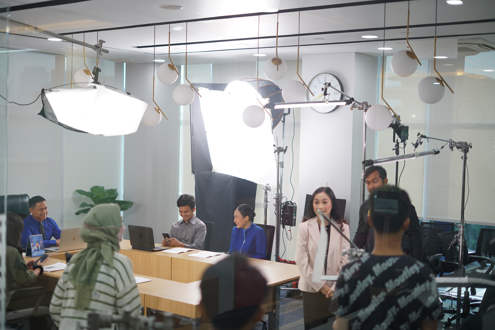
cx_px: 248
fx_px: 688
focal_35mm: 50
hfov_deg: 39.6
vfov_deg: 27.0
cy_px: 165
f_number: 2
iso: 320
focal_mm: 50
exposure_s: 1/160
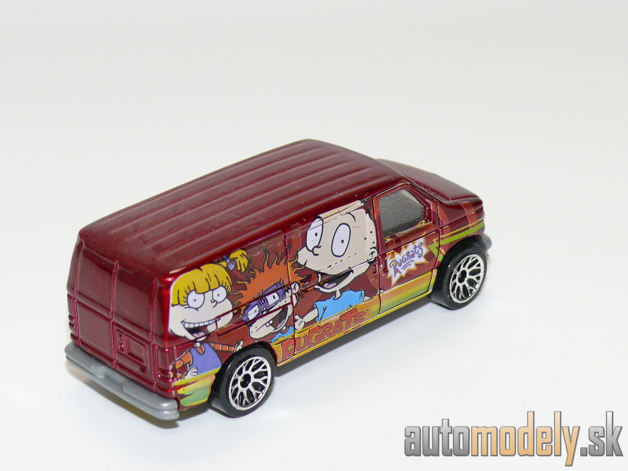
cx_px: 314
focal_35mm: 97
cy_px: 236
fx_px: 1760
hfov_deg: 20.2
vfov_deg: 15.2
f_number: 4
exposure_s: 1/30
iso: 100
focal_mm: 13.1
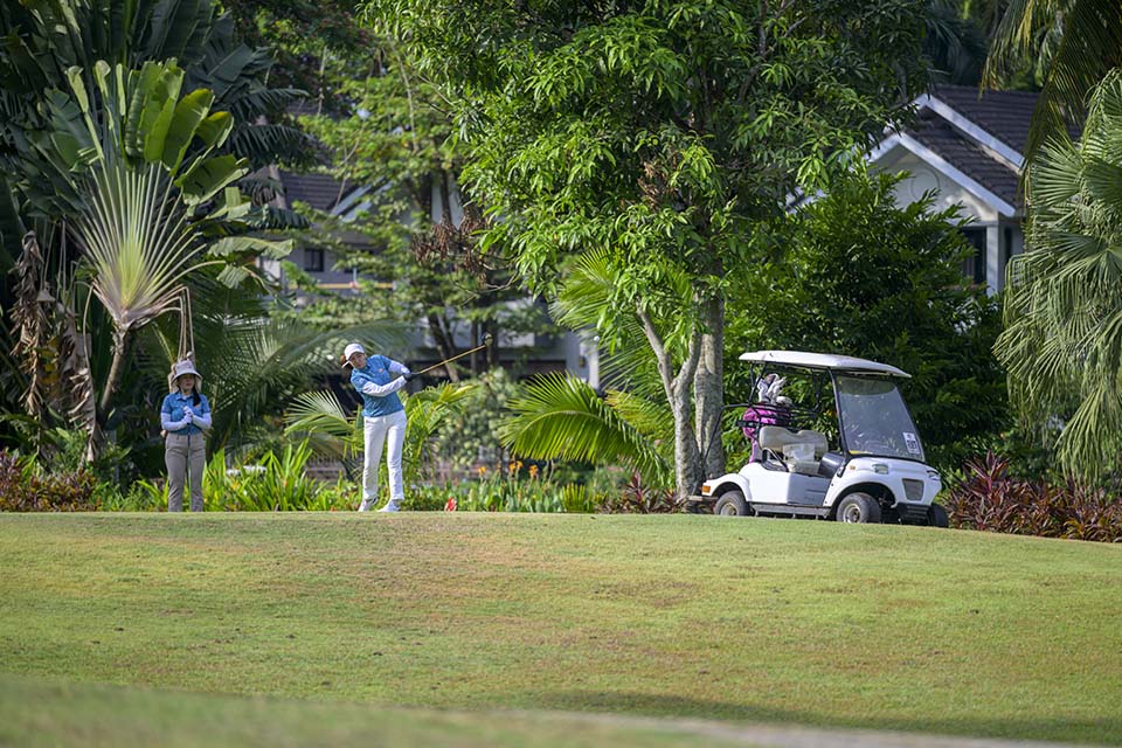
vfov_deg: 6.9
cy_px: 374
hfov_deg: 10.3
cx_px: 561
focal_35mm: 200
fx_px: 6233
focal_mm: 200
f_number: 2.8
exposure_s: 1/3200
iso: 200
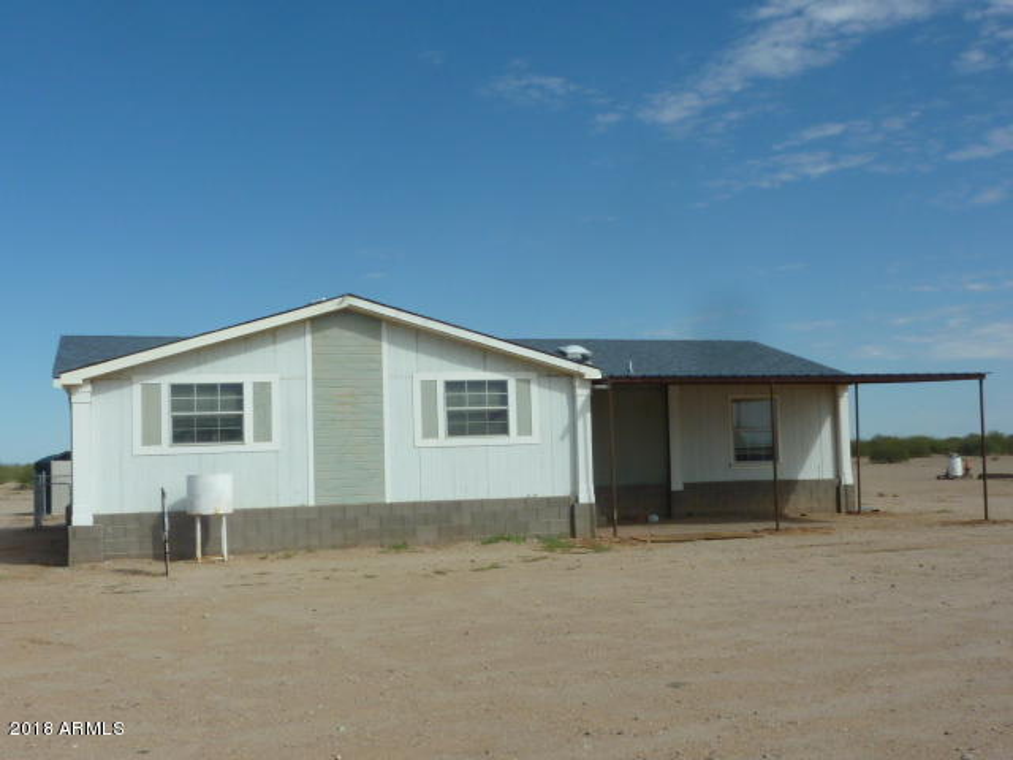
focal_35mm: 38
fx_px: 1112
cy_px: 380
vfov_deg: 37.7
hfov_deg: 49.0
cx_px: 506
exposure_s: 1/640
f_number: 5.6
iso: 80
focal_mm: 4.1
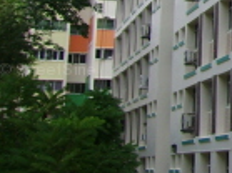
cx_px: 457
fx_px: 924
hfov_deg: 12.6
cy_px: -95
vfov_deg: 10.3
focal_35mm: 138
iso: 50
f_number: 5.8
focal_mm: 5.95
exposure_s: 1/297
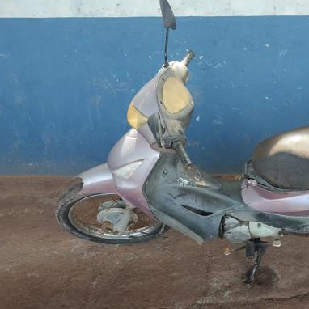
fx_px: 374
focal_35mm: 37
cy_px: 173
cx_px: 245
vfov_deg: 44.8
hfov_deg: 43.0
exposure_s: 1/153
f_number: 1.7
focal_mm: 4.71
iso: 143
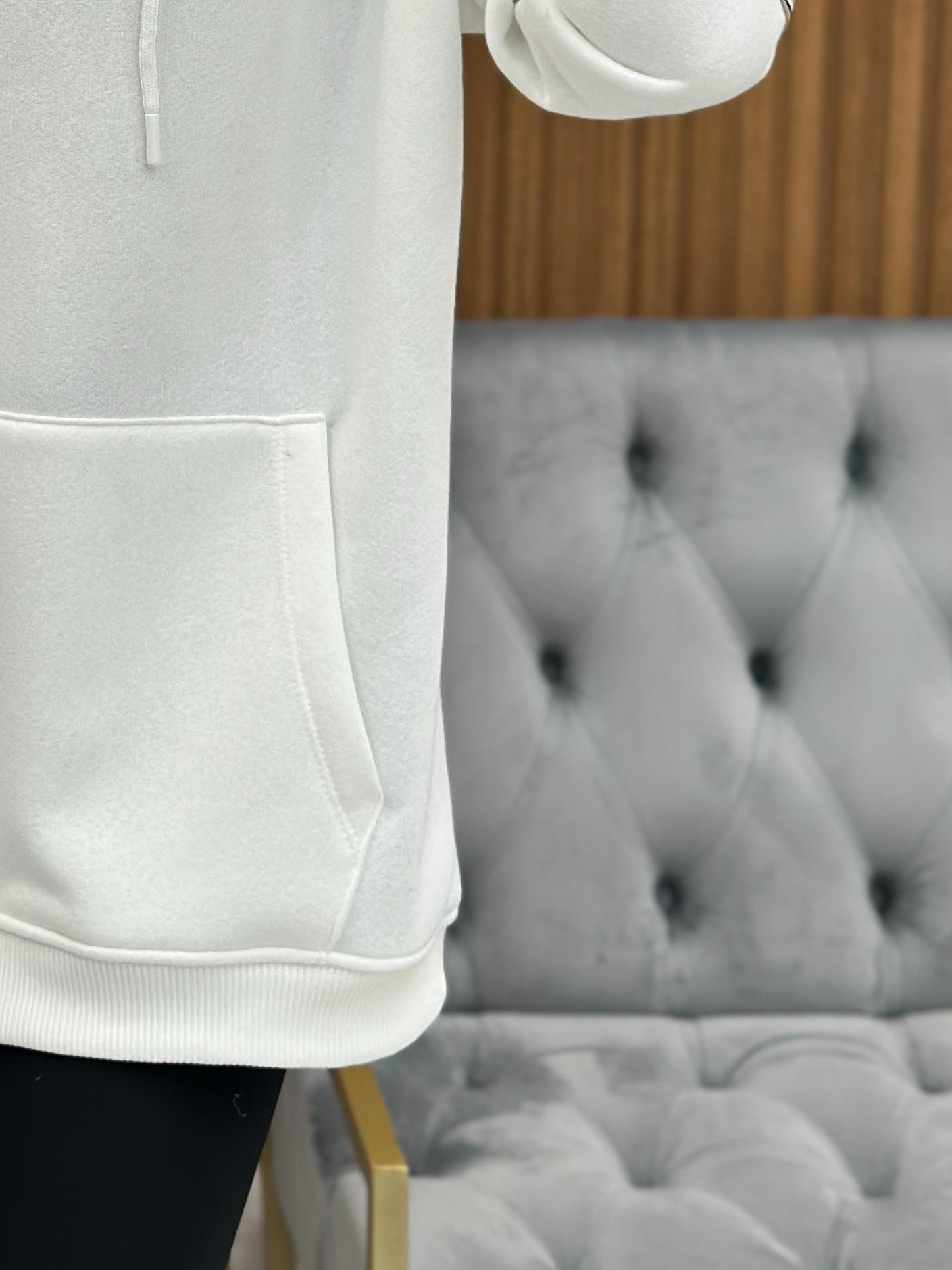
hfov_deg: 14.2
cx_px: 53
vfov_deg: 18.6
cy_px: 5
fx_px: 3777
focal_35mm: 103
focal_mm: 6.86
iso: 80
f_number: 1.78
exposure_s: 1/100
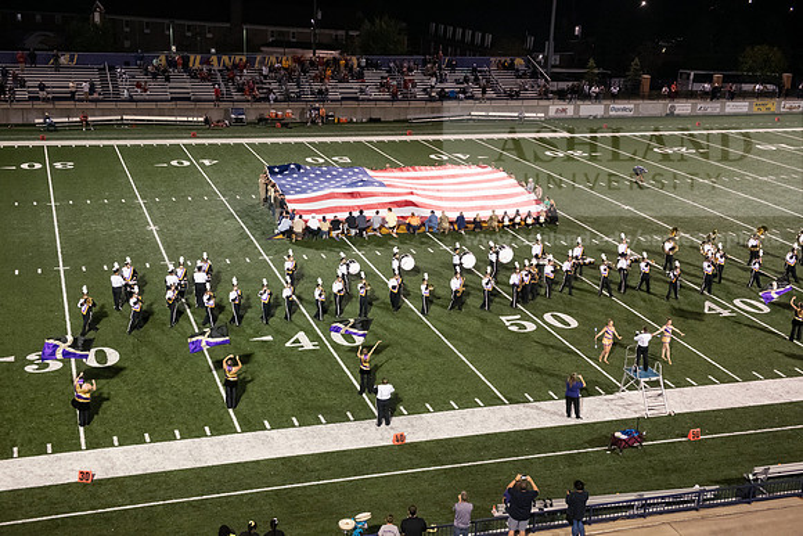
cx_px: 402
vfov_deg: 28.1
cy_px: 268
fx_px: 1071
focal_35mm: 48
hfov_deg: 41.1
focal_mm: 48
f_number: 4.5
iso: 5000
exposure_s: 1/320
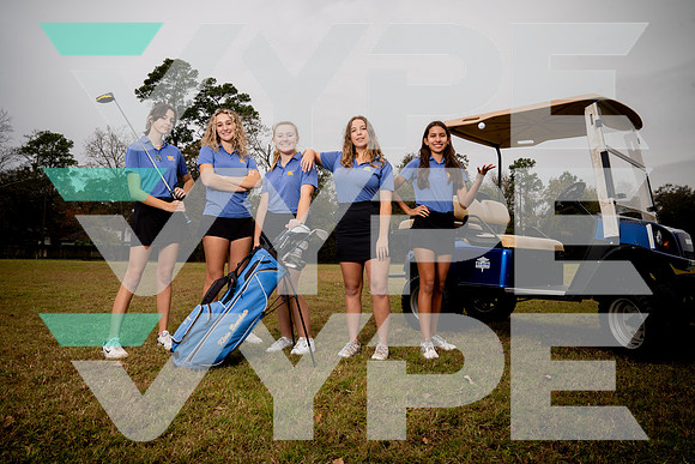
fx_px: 483
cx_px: 348
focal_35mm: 25
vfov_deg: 51.3
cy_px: 232
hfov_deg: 71.5
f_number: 11
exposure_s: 1/160
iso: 400
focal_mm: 25
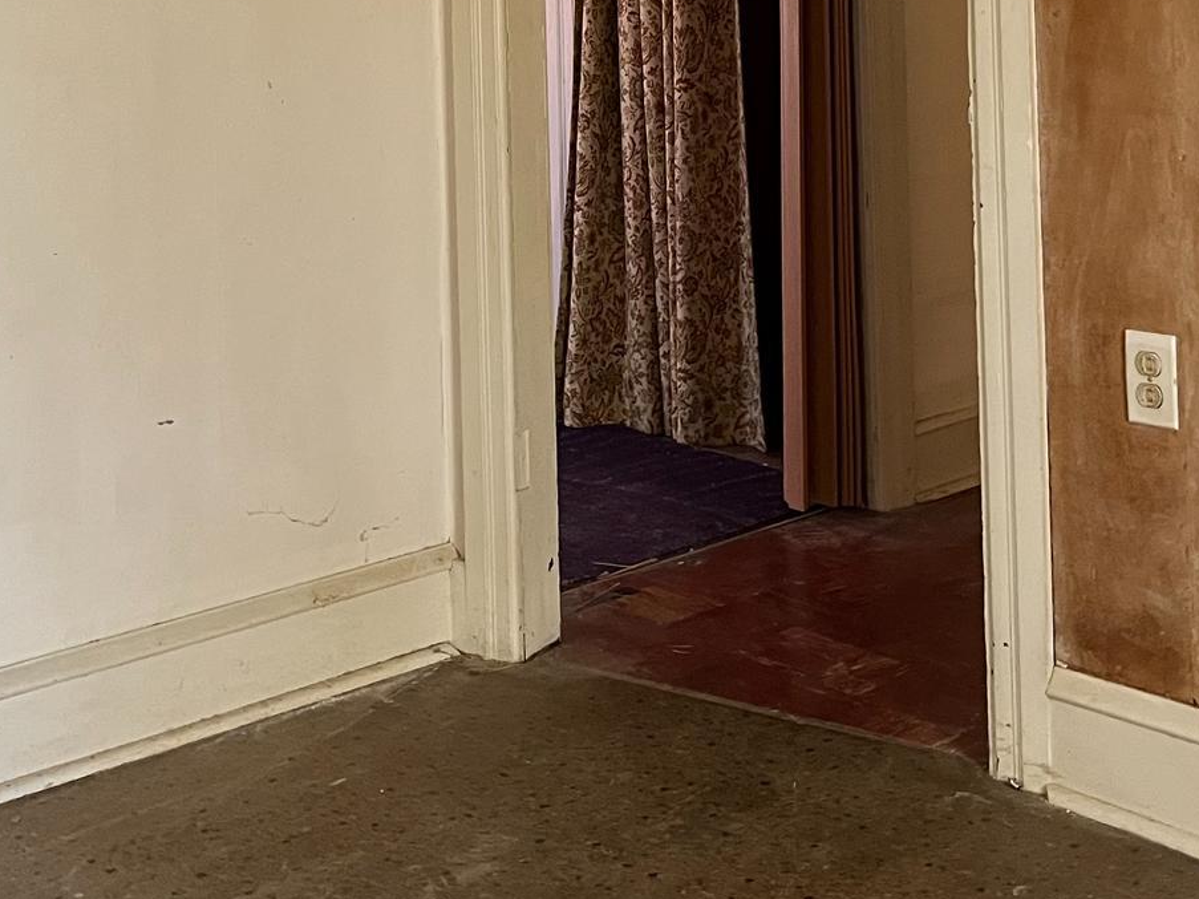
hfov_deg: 32.7
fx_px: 2043
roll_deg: +1.6
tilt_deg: -0.6
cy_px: -41
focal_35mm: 59
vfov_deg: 23.6
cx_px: 588
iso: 400
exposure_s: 1/60
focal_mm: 5.1
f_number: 1.6
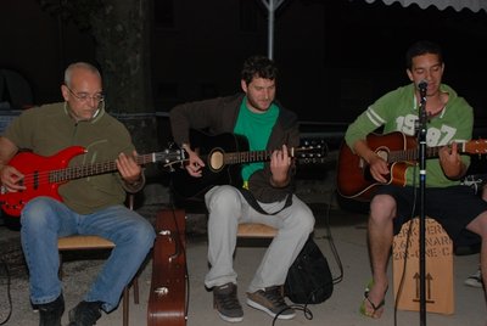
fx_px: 630
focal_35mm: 46
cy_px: 163
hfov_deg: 42.3
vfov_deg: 29.0
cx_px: 244
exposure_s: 1/200
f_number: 8
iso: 250
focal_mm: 31
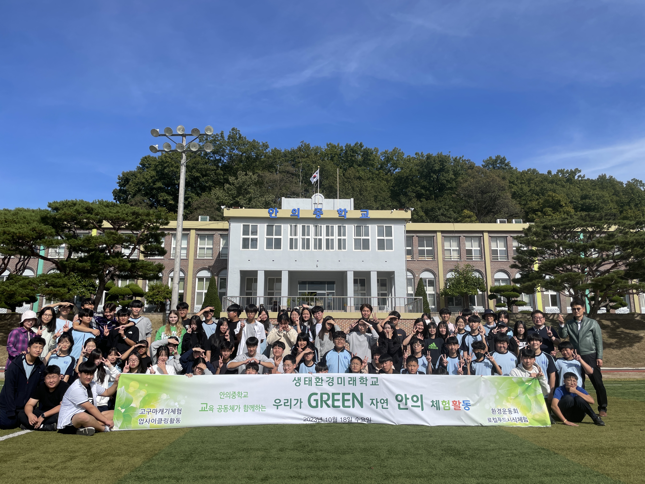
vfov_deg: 53.1
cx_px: 322
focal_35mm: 26
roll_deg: +0.0
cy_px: 242
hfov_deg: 67.3
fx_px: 484
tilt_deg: +11.8
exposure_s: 1/4464
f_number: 1.6
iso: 32
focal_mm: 4.2
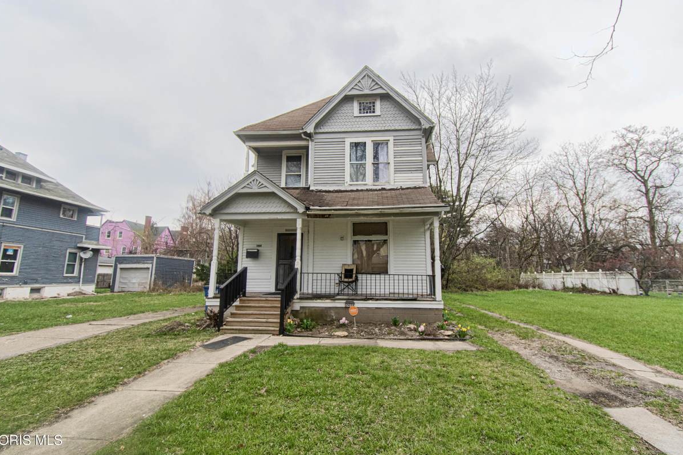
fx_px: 304
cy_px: 220
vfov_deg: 73.7
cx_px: 351
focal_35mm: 16
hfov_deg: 96.7
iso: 320
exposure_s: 1/320
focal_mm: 10
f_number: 4.5
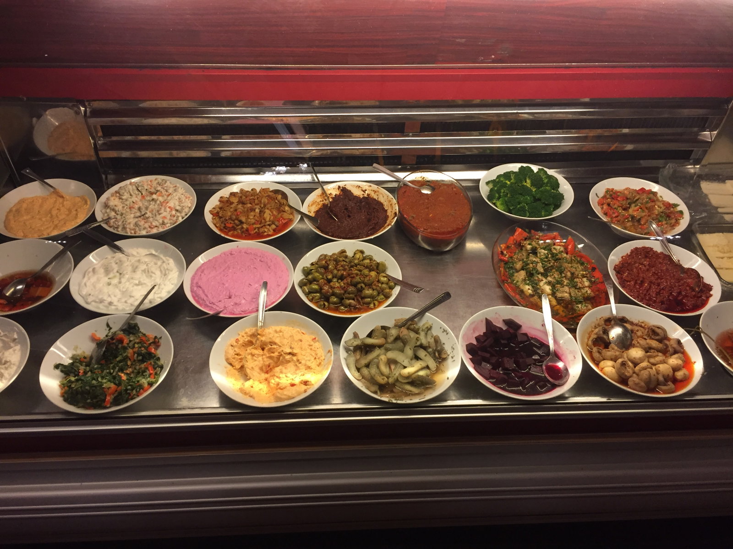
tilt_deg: -37.1
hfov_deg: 61.7
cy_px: 274
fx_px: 614
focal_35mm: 29
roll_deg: -0.3
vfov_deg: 48.2
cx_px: 366
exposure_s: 1/33
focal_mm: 4.15
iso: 160
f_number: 2.2
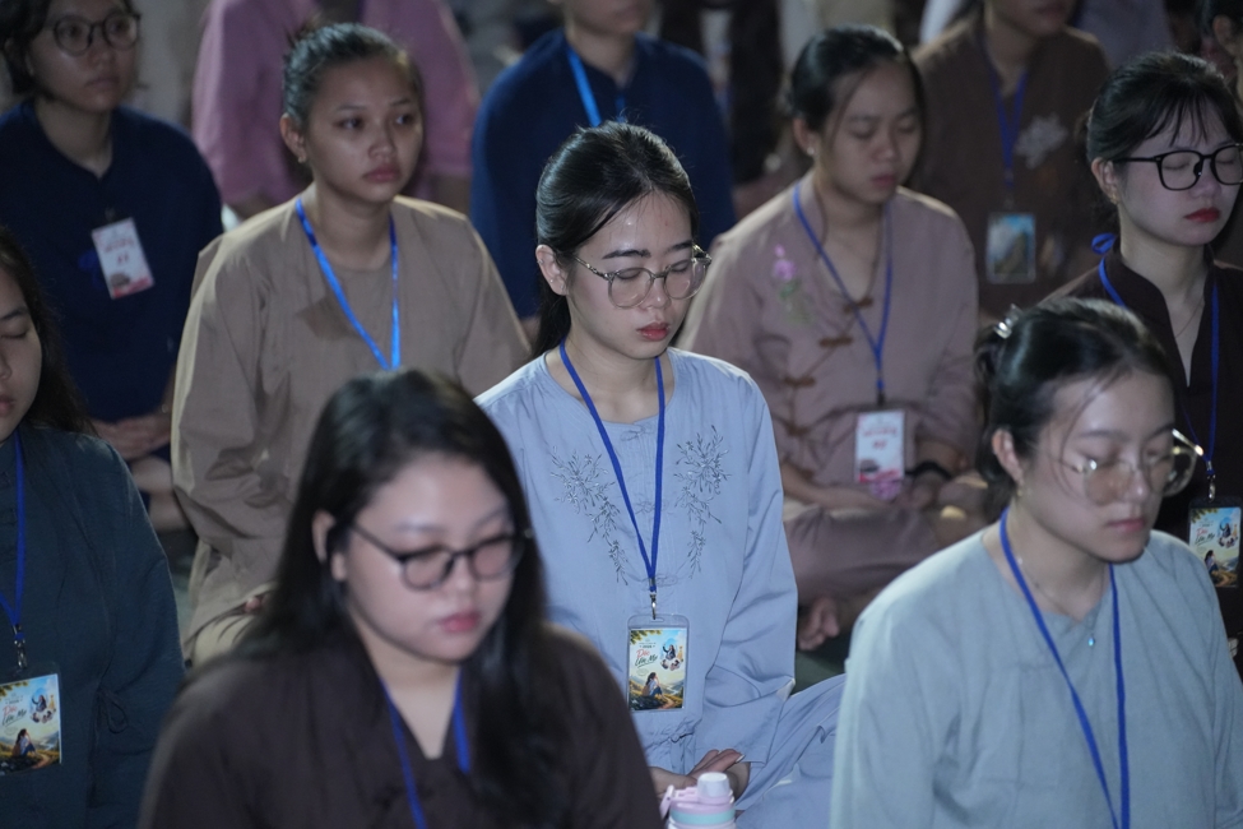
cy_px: 414
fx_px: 5179
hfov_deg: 13.7
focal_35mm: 150
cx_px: 622
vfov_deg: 9.1
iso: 6400
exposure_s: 1/125
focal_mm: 150
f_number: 2.8
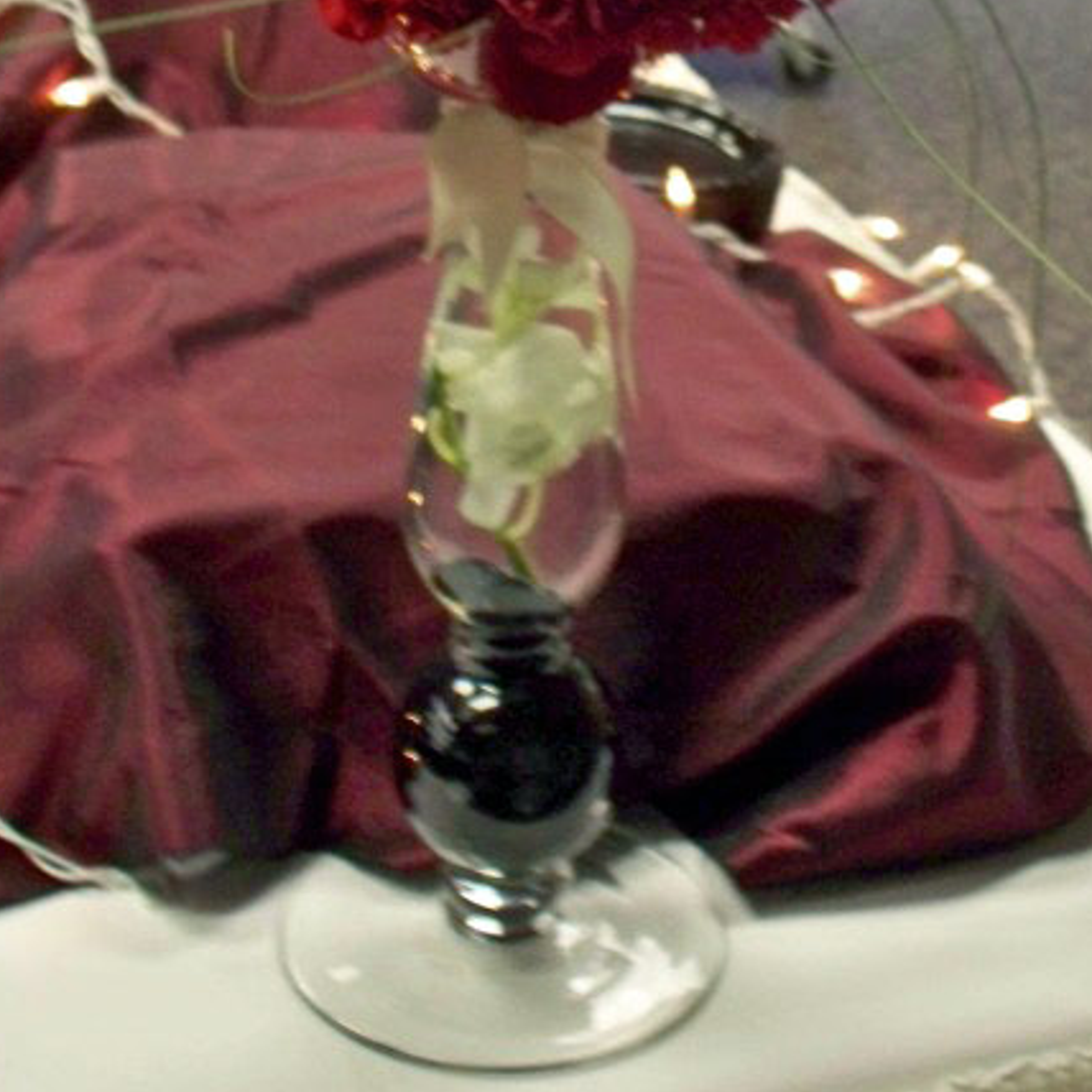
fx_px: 2641
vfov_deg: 22.6
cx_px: 740
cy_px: 54
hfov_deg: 23.2
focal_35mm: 74
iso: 320
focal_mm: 7.54
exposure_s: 1/30
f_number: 2.8
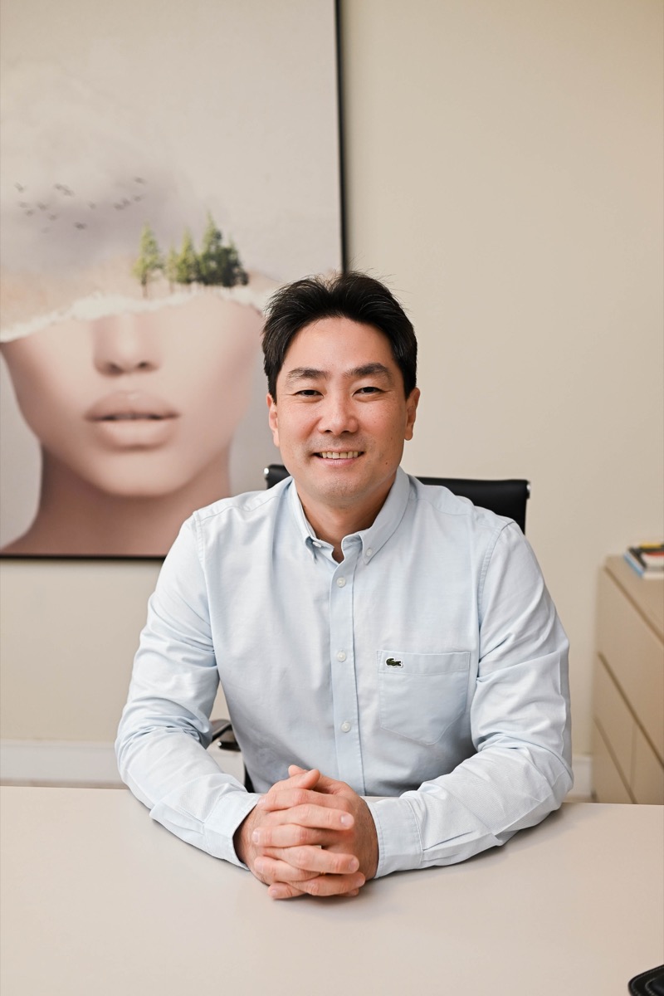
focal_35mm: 35
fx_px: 968
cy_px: 498
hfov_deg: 37.9
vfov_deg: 54.4
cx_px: 332
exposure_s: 1/200
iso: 320
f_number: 2.8
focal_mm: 35
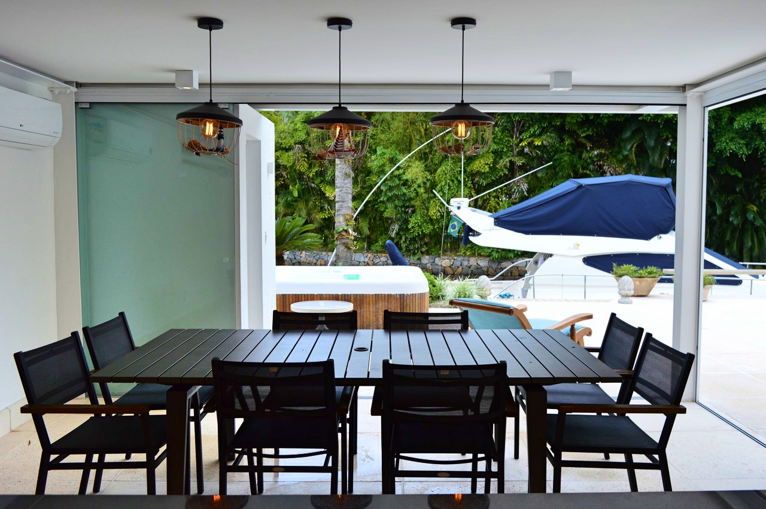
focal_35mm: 33
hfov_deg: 57.3
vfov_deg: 39.9
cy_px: 254
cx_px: 383
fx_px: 702
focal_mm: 22
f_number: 5.6
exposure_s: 1/125
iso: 250
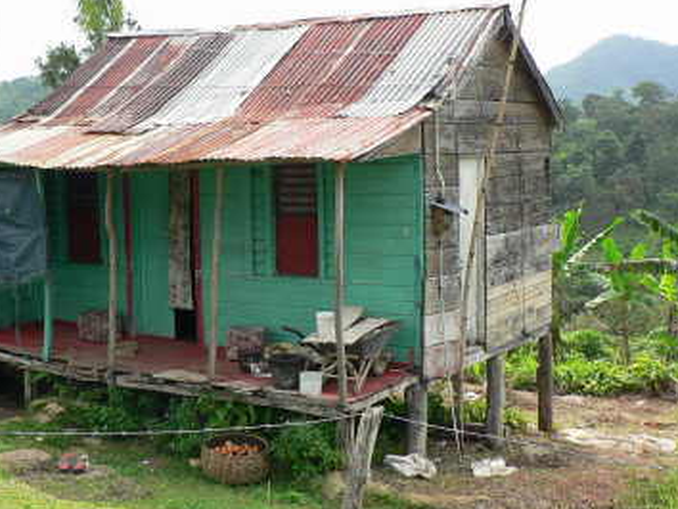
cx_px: 252
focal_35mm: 56
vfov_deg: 26.1
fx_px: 1098
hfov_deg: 34.1
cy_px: 232
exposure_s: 1/160
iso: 64
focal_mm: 6
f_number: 4
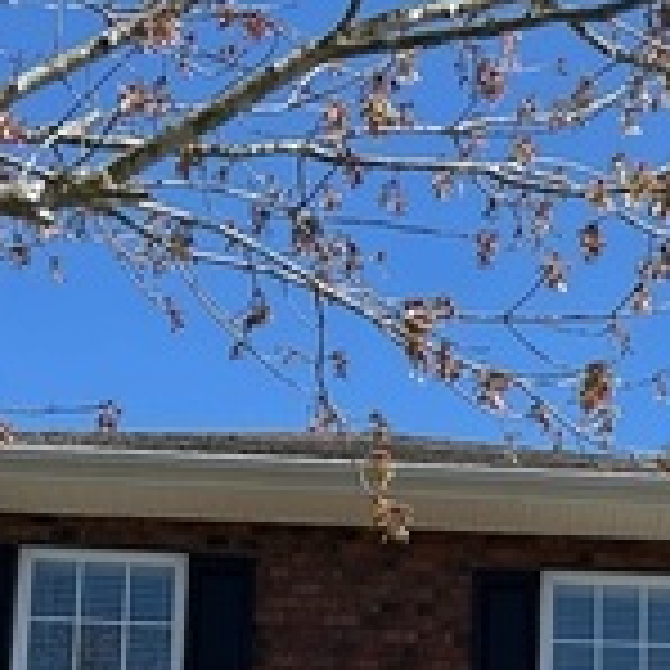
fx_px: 2255
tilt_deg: +10.3
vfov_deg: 15.7
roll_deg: -0.5
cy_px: 980
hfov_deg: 16.6
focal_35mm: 103
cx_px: 618
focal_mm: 5.7
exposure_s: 1/3165
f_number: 1.5
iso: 50
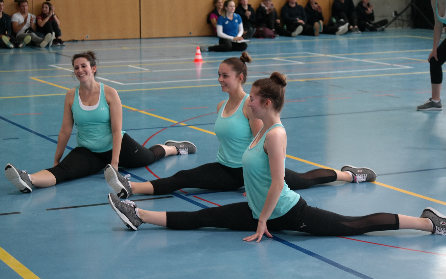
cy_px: 141
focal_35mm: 92
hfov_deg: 22.6
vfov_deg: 14.2
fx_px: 1118
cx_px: 223
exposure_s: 1/100
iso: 800
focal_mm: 59
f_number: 4
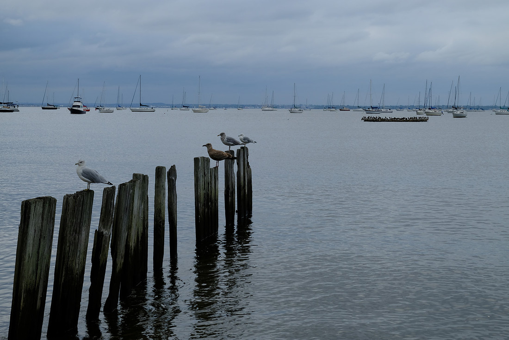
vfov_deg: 22.3
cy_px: 170
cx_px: 254
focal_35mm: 61
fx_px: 863
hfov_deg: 32.9
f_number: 20
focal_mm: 40.7
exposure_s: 1/38
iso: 200
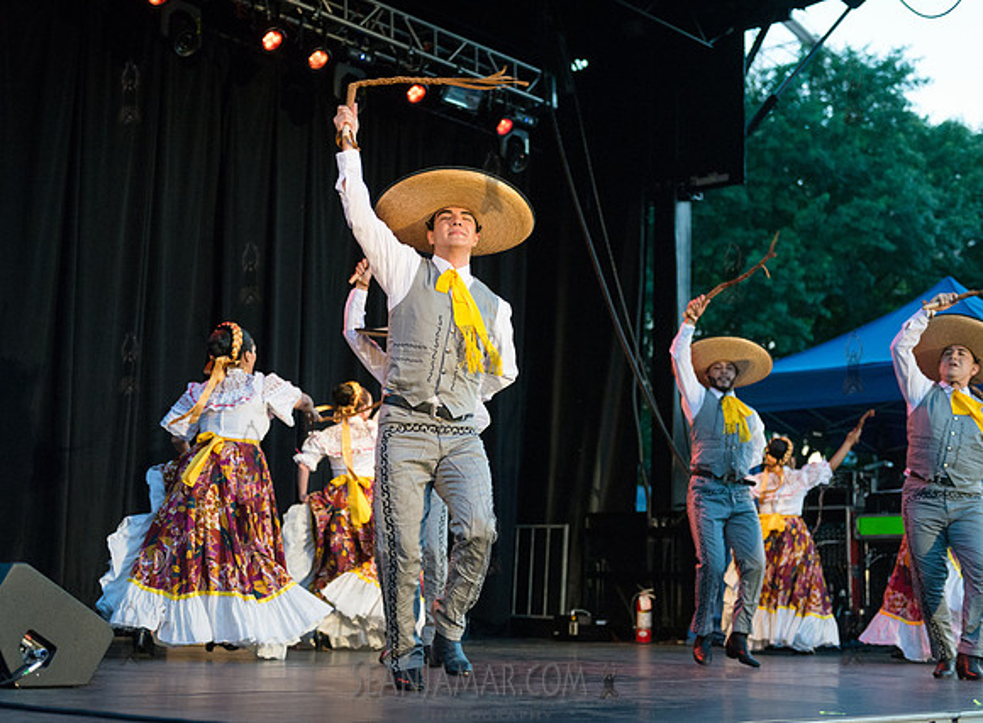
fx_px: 1567
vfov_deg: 26.0
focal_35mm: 56
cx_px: 440
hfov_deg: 34.8
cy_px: 362
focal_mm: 52
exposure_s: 1/1000
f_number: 2.8
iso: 4000
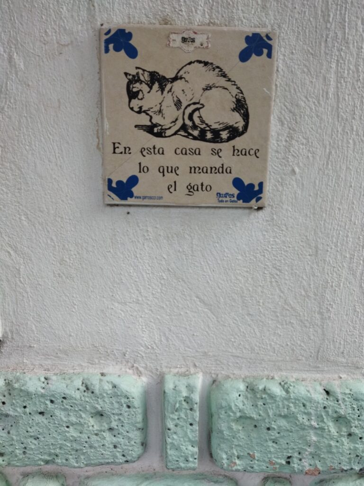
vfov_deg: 65.3
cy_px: 243
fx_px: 379
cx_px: 182
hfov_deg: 51.4
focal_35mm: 27
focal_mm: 4.71
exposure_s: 1/60
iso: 124
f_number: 1.79
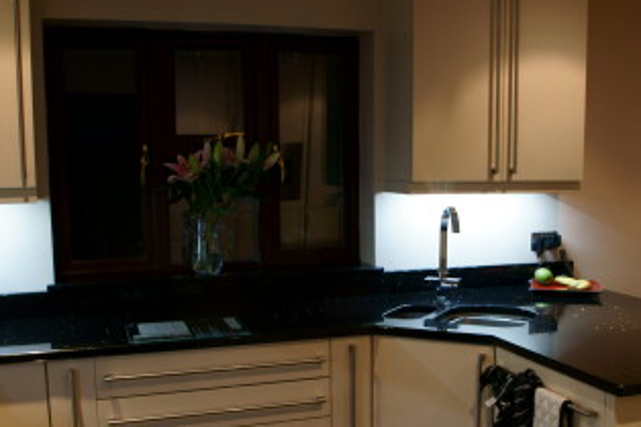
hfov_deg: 44.4
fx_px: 783
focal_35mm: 44
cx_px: 365
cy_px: 307
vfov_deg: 30.1
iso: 400
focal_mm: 18
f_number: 3.5
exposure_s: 1/30
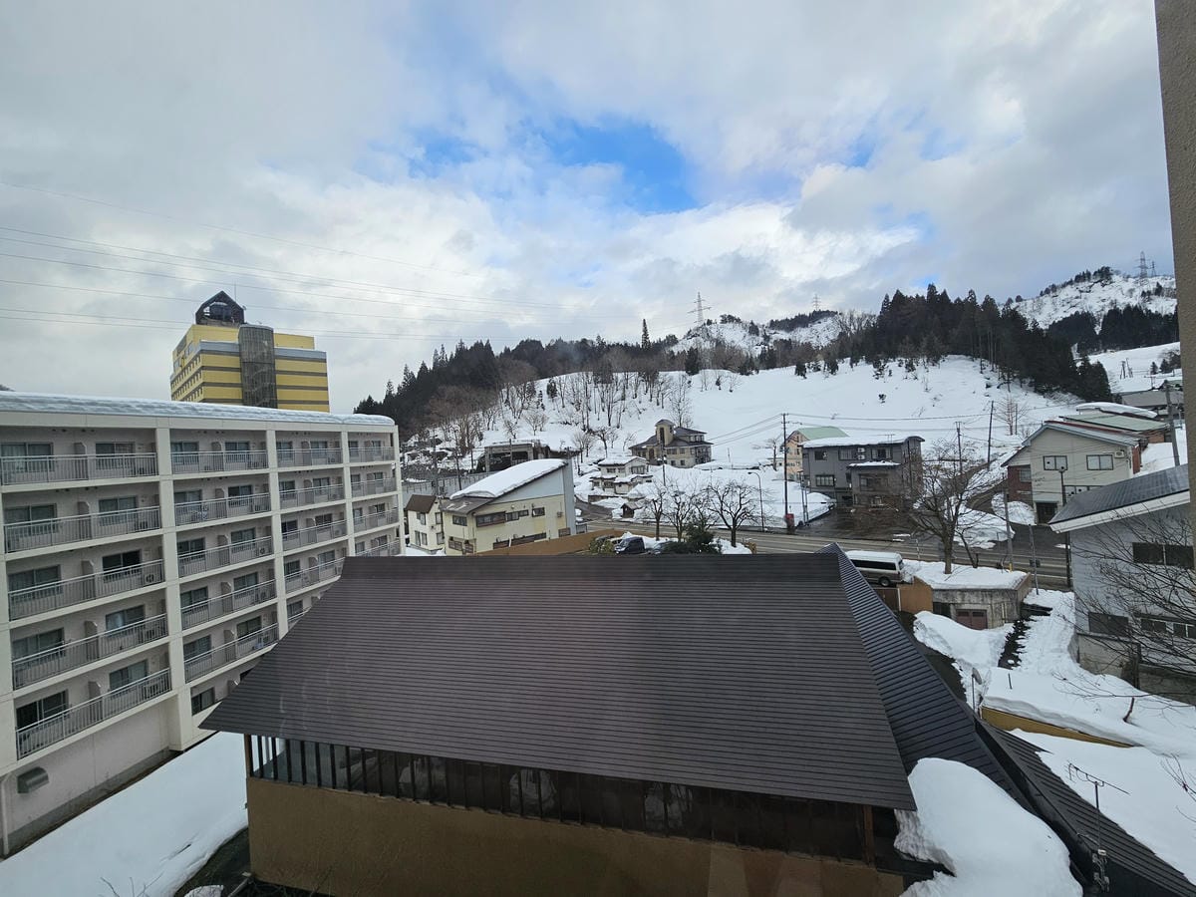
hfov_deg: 106.2
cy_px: 448
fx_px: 449
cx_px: 598
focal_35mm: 13
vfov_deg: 89.9
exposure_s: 1/992
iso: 50
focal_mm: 2.2
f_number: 2.2
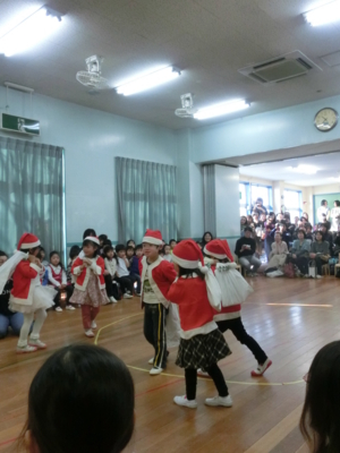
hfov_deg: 46.8
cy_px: 226
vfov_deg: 60.0
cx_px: 170
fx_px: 393
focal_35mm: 30
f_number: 3.5
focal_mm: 5.36
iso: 800
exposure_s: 1/160
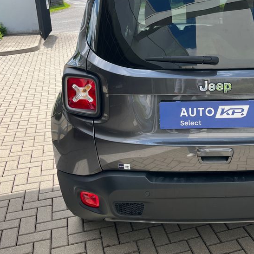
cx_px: 195
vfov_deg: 39.0
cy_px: 99
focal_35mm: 43
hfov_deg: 38.0
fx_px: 357
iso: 50
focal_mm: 5.1
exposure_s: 1/1372
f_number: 1.6
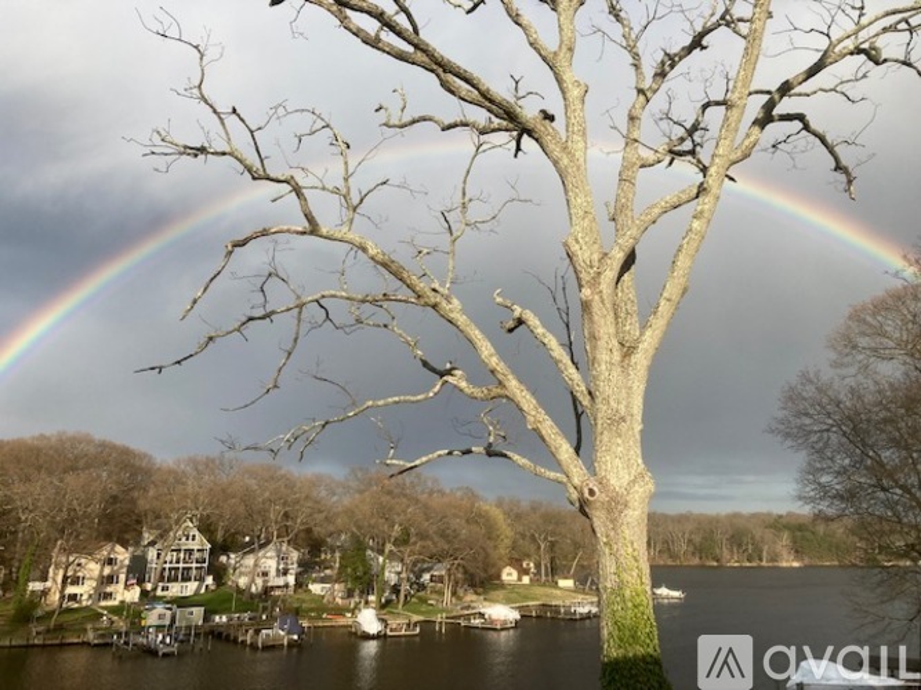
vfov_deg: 49.7
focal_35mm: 28
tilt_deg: +14.7
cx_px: 460
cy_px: 345
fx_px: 745
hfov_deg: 63.5
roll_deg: -1.1
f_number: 1.8
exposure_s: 1/1185
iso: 20
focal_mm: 3.99
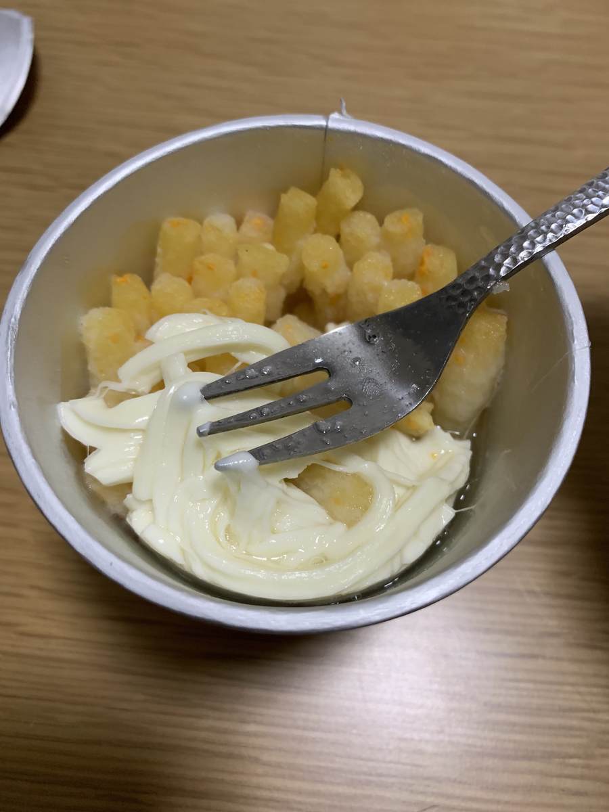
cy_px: 406
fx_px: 610
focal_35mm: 26
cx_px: 304
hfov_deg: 53.1
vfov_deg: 67.3
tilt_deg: -65.4
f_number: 1.8
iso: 200
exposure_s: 1/60
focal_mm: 4.25
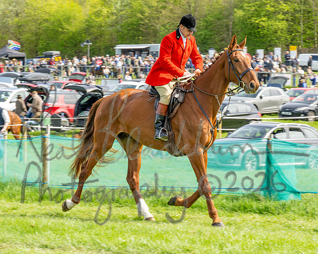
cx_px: 173
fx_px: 1750
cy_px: 134
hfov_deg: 10.4
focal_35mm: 186
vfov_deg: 8.3
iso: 100
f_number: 9
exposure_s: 1/160
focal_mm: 104
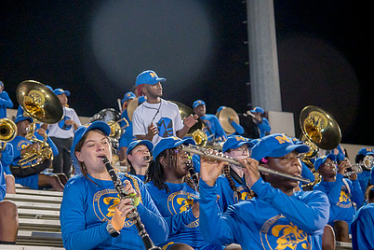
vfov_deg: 13.5
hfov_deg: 20.2
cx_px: 134
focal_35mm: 101
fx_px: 1049
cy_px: 153
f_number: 4
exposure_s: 1/200
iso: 2000
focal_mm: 70
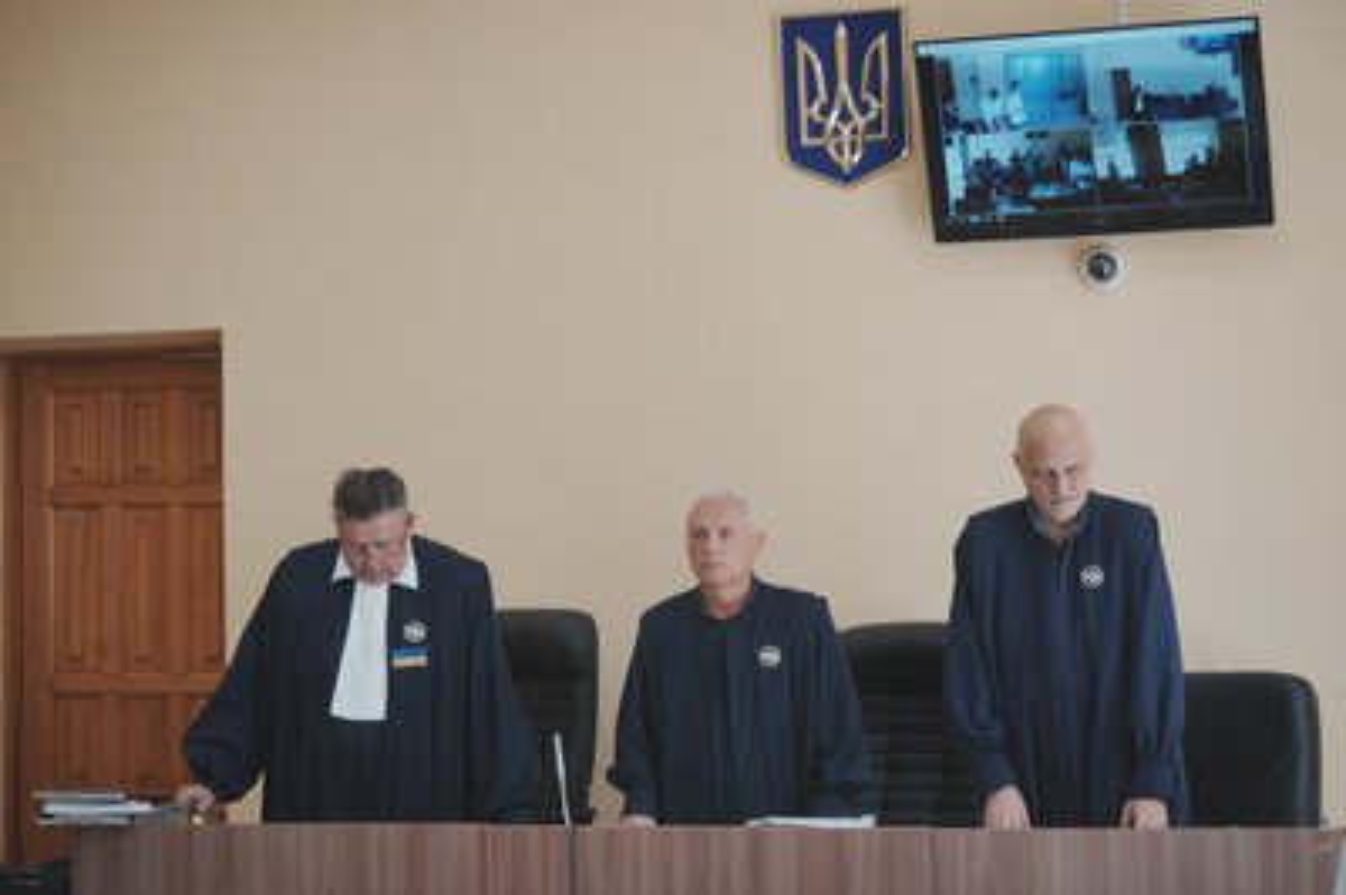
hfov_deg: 26.7
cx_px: 673
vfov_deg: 17.9
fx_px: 2839
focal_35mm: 76
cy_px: 448
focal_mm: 76
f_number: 4.5
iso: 800
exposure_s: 1/400
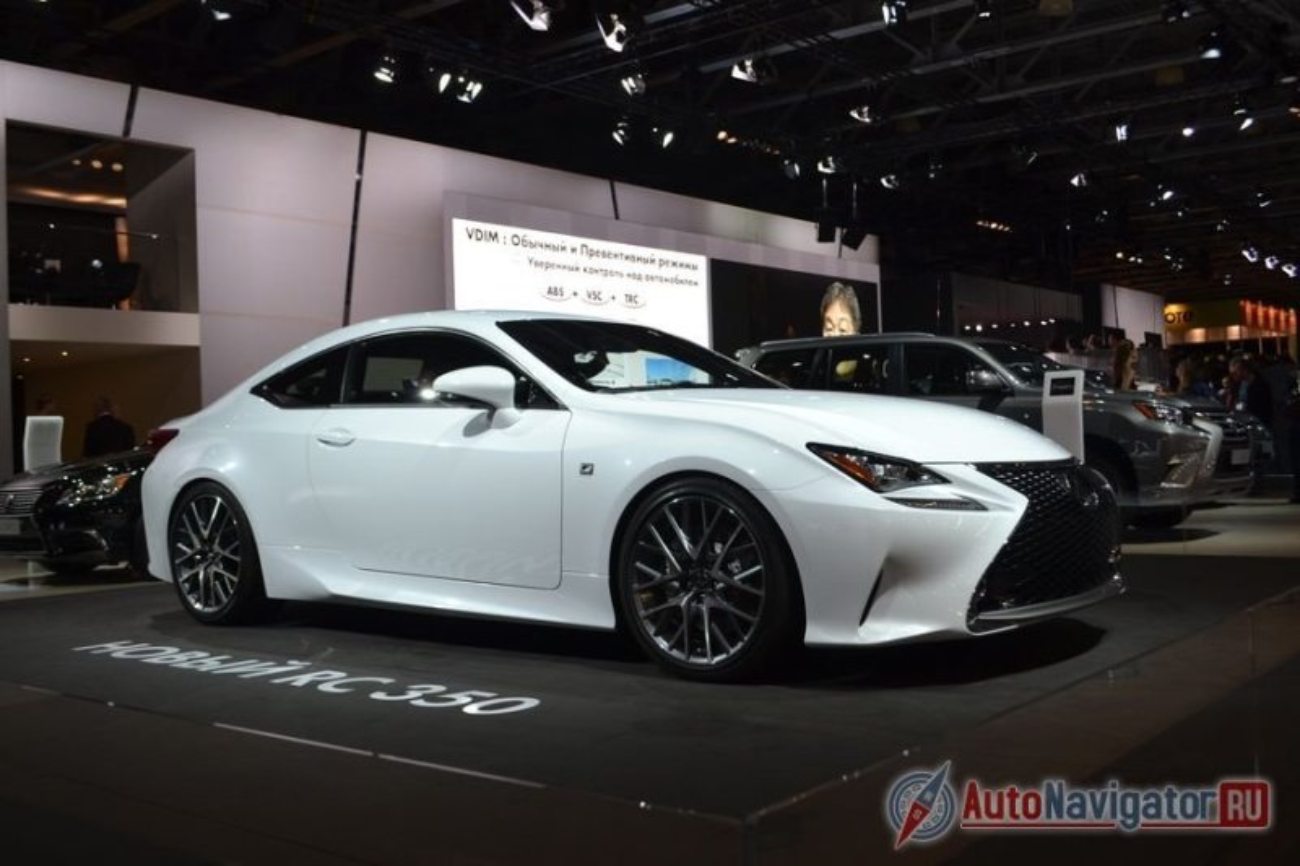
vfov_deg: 36.9
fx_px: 1300
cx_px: 650
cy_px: 433
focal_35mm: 36
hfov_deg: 53.1
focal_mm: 24
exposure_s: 1/125
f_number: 5.6
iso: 400
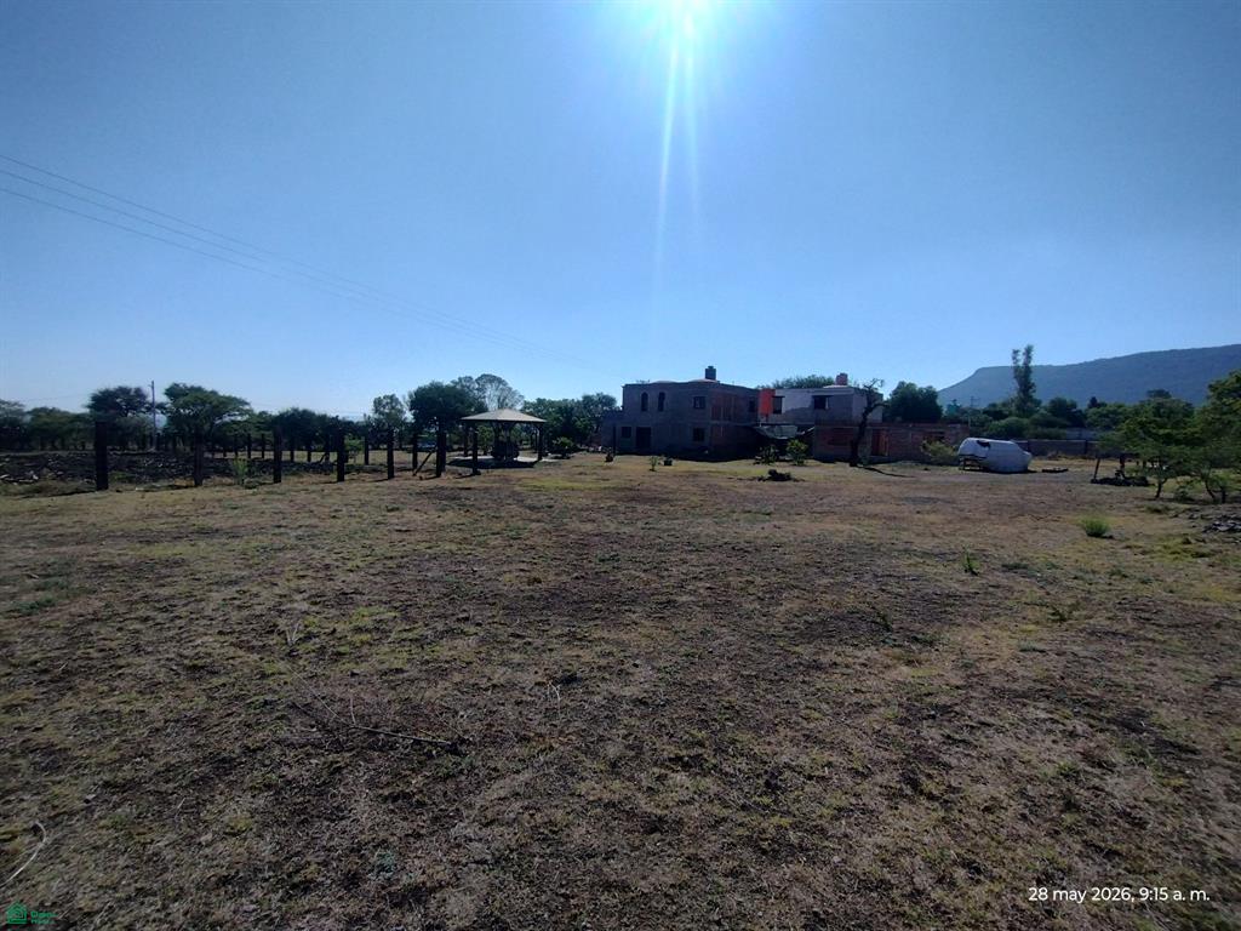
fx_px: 574
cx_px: 620
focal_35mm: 16
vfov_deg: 78.1
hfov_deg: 94.5
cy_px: 466
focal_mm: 1.66
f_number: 2.2
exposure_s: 1/2026
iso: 100
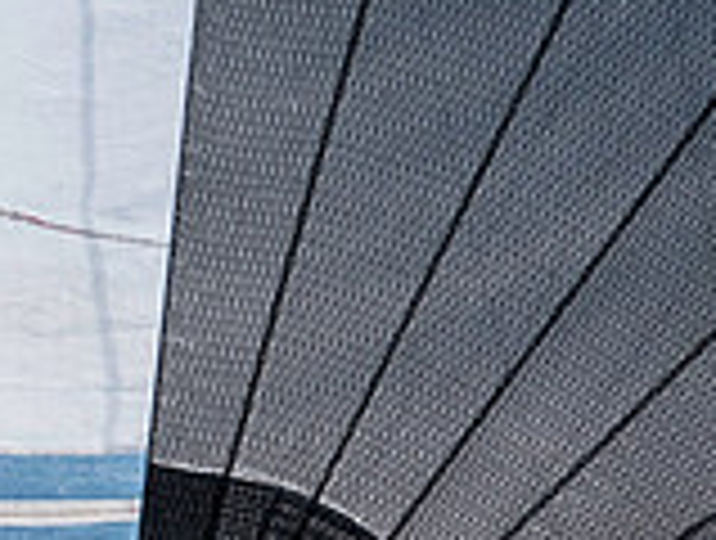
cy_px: 781
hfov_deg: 1.3
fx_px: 32631
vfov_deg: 0.9
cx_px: -293
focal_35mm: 1574
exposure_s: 1/2500
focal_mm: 300
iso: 200
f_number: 5
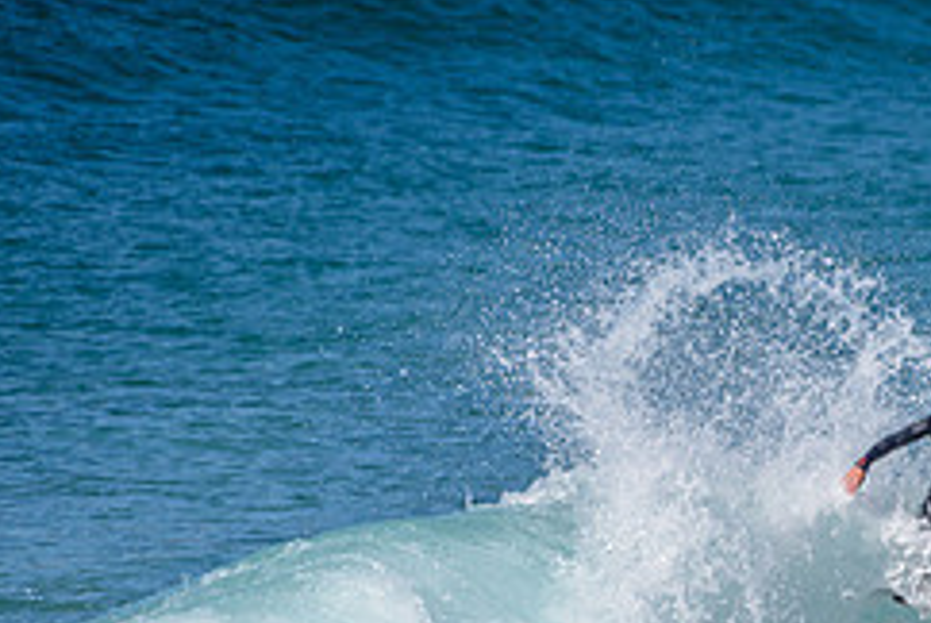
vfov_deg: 1.2
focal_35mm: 1197
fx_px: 30993
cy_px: 729
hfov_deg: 1.7
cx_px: 1039
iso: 140
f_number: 5.6
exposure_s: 1/2000
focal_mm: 500
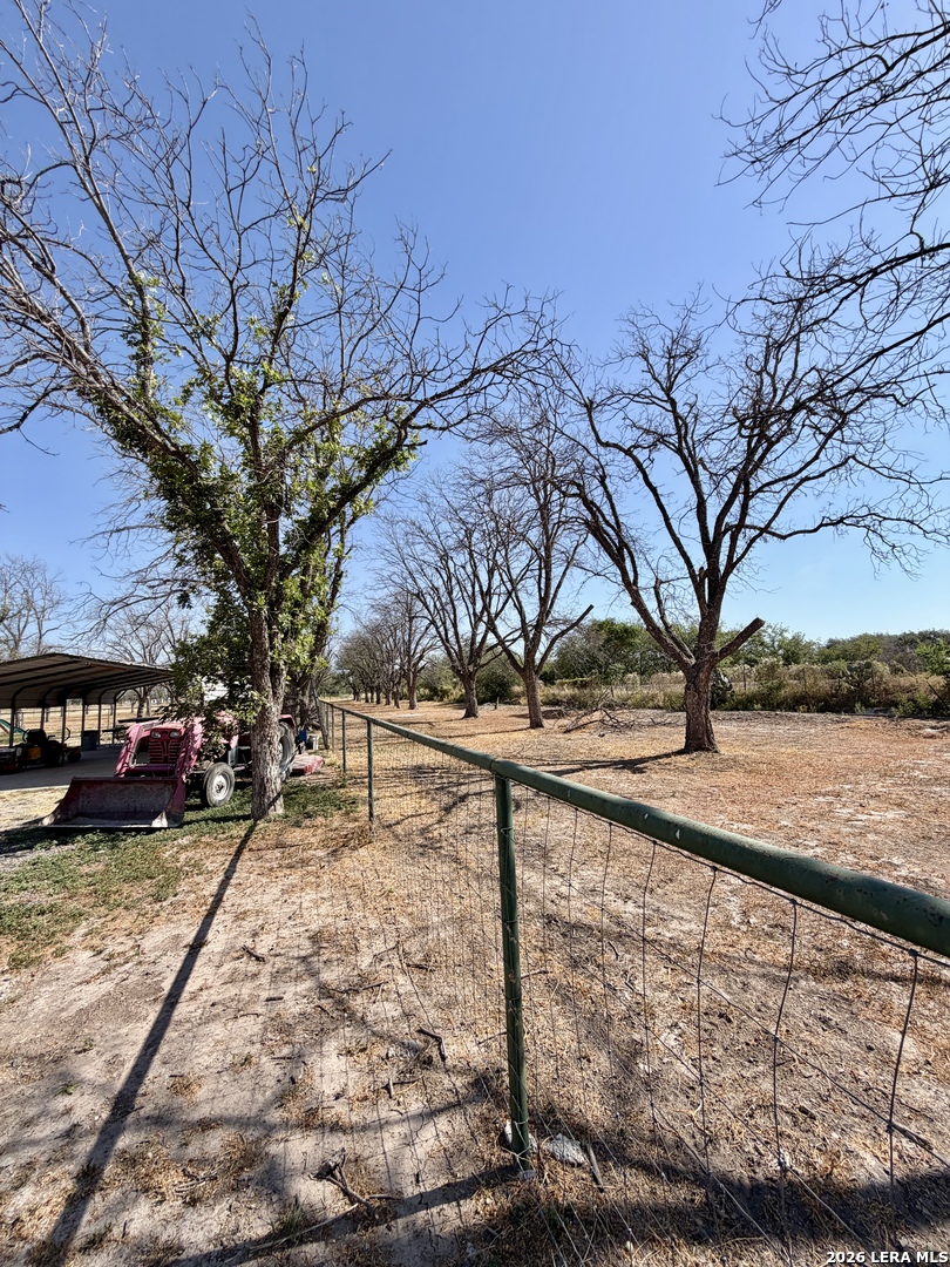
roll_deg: +3.1
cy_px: 634
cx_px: 475
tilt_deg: +6.2
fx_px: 512
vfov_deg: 102.1
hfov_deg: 85.7
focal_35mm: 14
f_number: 2.2
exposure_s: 1/770
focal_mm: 2.22
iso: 25
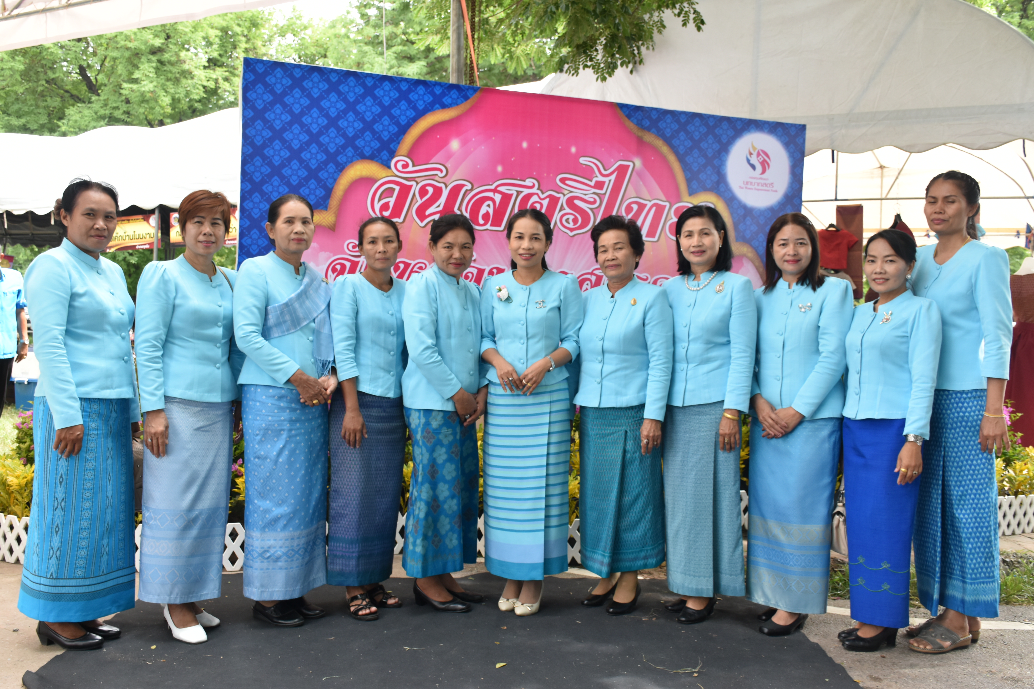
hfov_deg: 57.2
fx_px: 948
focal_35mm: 33
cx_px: 517
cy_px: 344
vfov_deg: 40.0
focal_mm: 22
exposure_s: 1/160
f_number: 6.3
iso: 400
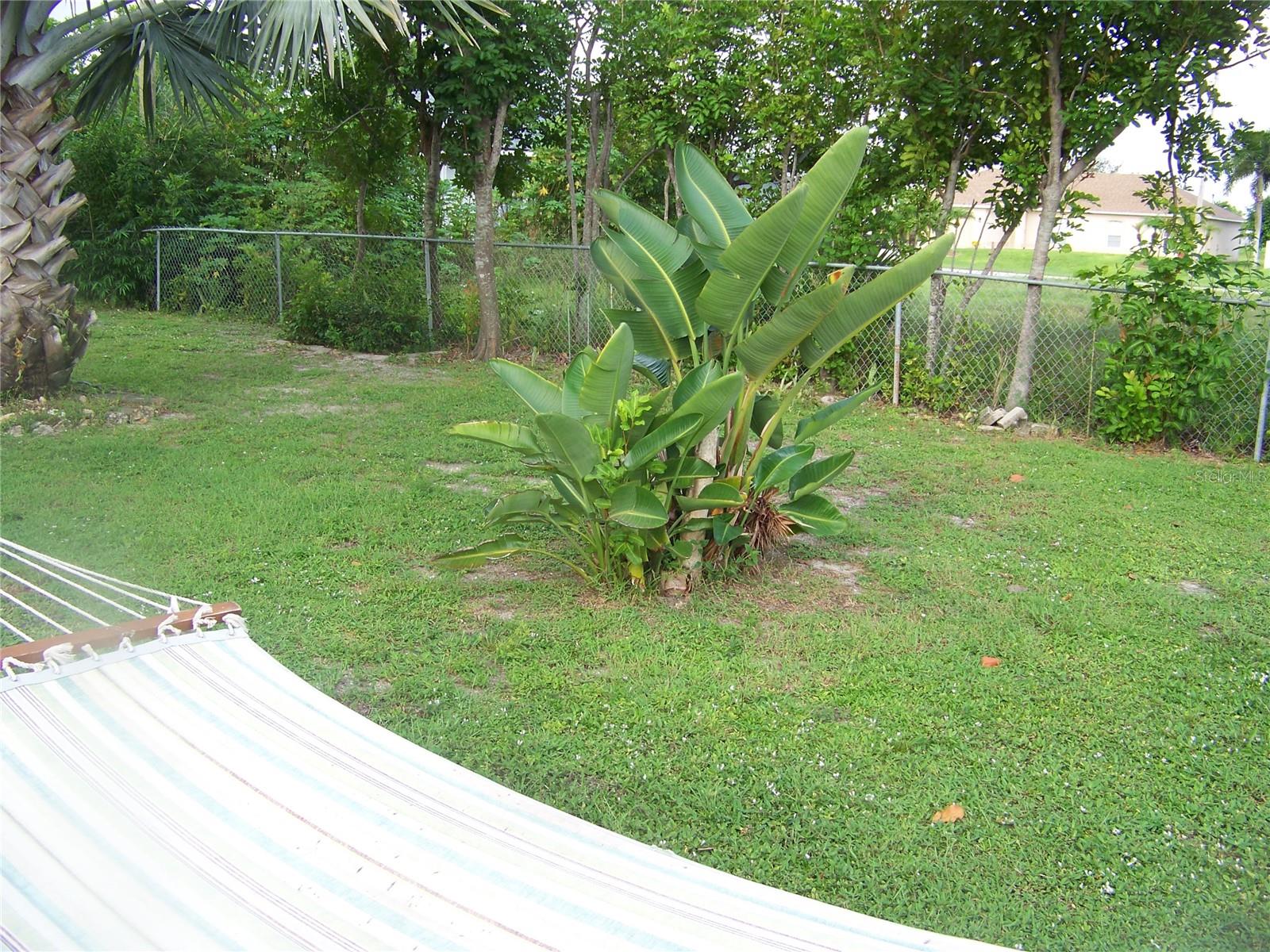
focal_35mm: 36
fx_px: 1321
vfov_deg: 39.7
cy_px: 476
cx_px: 635
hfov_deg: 51.4
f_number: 2.8
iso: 64
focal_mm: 5.85
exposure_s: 1/125
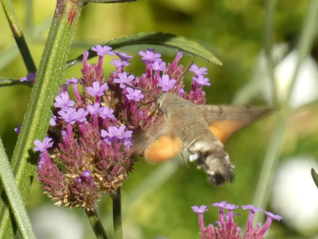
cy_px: 120
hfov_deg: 5.0
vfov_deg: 3.7
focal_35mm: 400
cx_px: 159
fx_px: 3675
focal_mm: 71.7
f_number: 5.6
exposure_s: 1/320
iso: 200
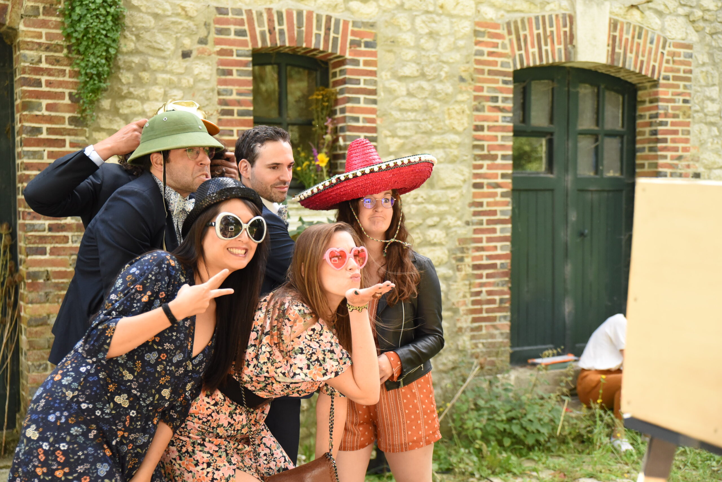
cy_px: 241
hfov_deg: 42.7
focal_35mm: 46
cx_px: 361
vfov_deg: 29.3
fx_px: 923
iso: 2500
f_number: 2.8
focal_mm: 46
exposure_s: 1/4000
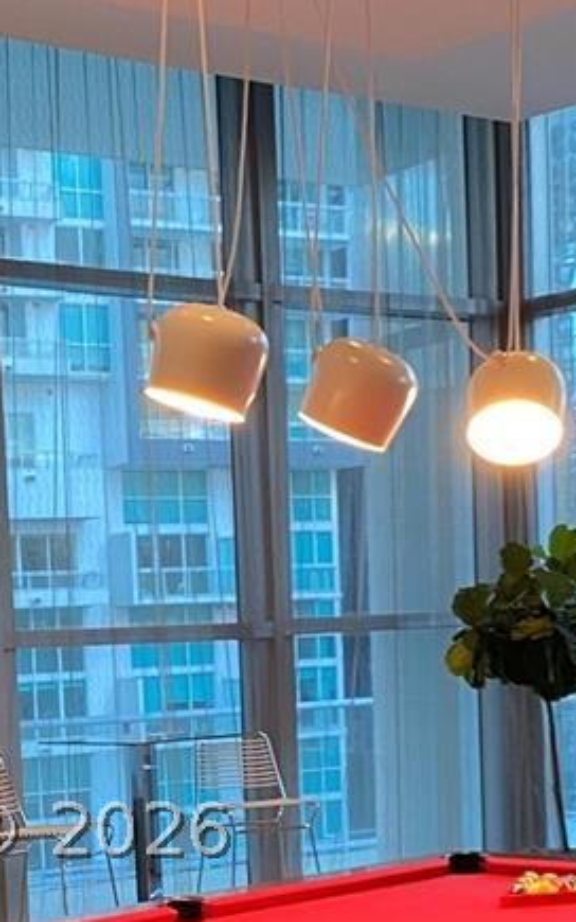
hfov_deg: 17.1
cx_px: 138
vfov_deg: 26.3
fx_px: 1908
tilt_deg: -4.9
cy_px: 829
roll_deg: +1.5
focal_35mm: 76
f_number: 1.8
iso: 320
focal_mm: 4.25
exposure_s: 1/40
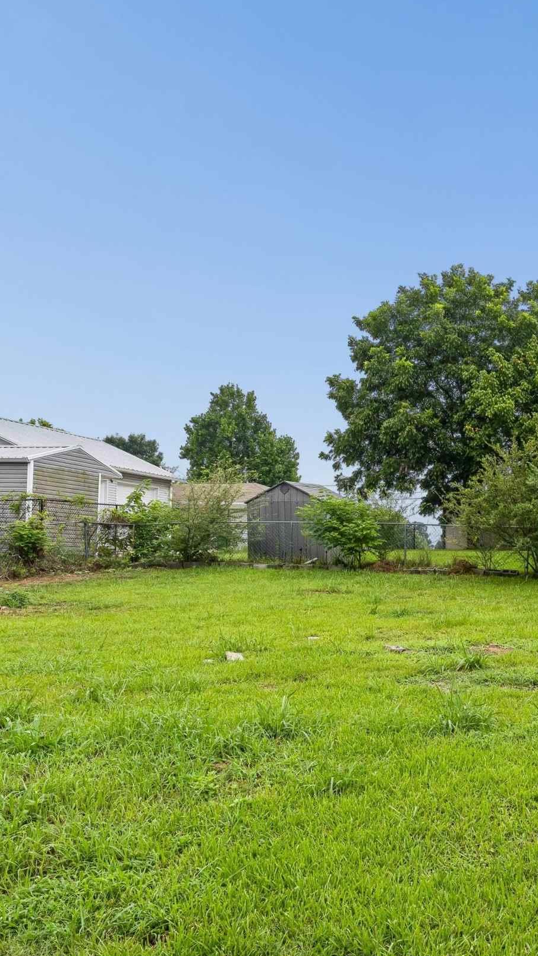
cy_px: 565
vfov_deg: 60.6
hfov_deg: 33.0
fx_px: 812
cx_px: 561
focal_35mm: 32
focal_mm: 16
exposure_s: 1/125
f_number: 13
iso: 400
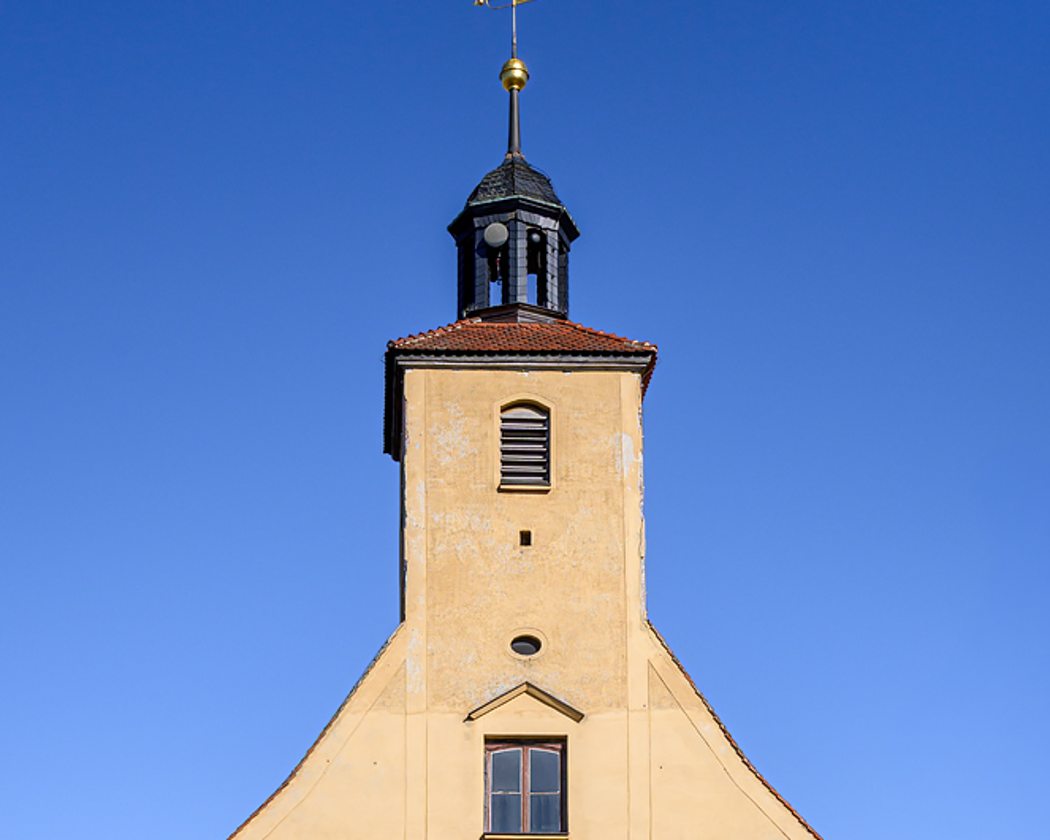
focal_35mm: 51
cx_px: 523
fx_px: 1584
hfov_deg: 36.7
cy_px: 669
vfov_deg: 29.0
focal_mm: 24
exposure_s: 1/1000
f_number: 8
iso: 200
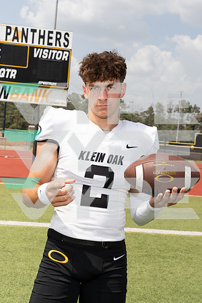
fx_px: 471
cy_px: 152
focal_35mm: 56
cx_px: 101
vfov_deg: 35.6
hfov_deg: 24.2
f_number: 11
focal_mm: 56
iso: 160
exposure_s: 1/250
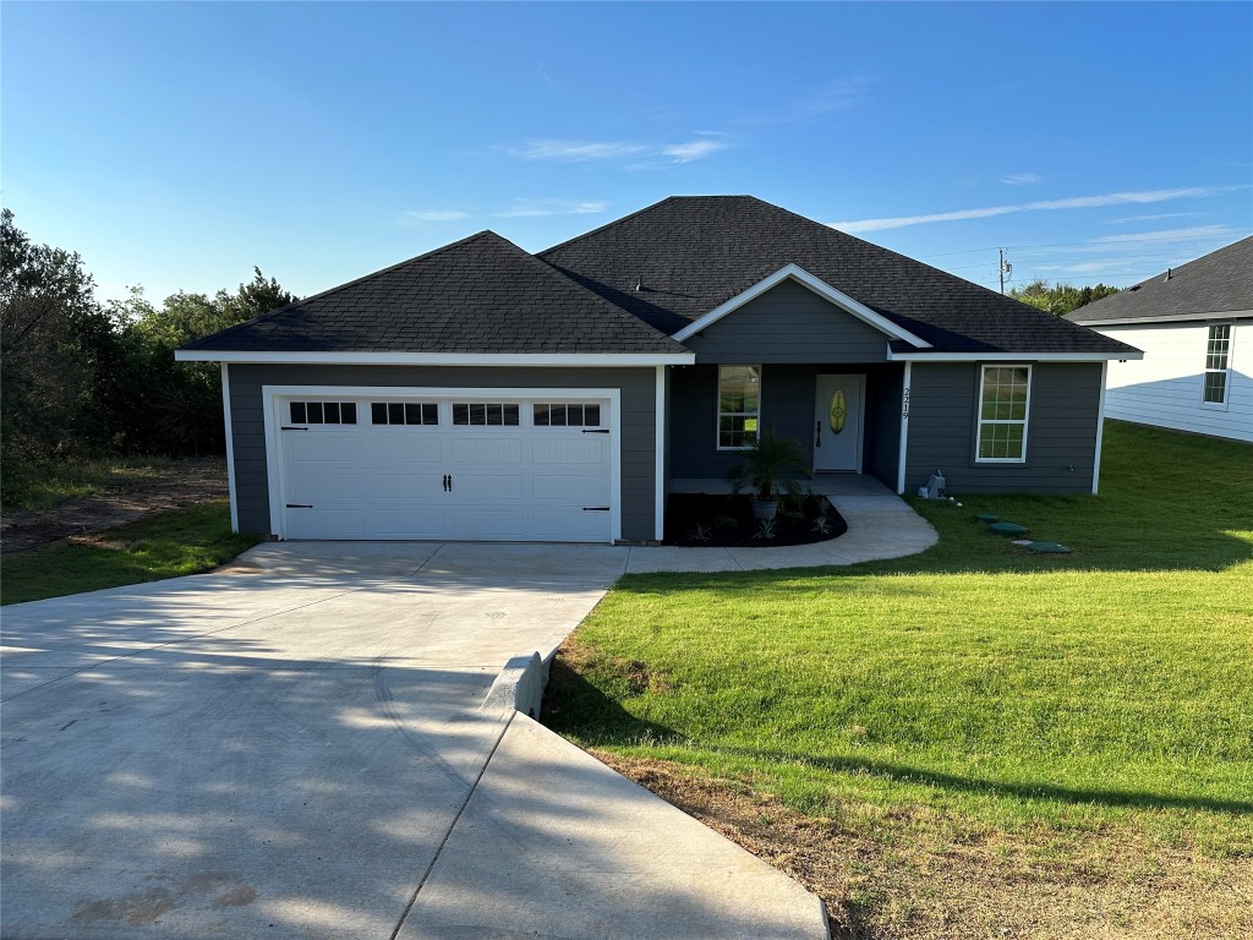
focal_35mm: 24
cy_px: 470
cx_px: 626
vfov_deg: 56.8
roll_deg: -0.5
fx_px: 869
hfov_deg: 71.6
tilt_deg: -8.9
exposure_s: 1/3472
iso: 80
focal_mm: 6.86
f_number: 1.78
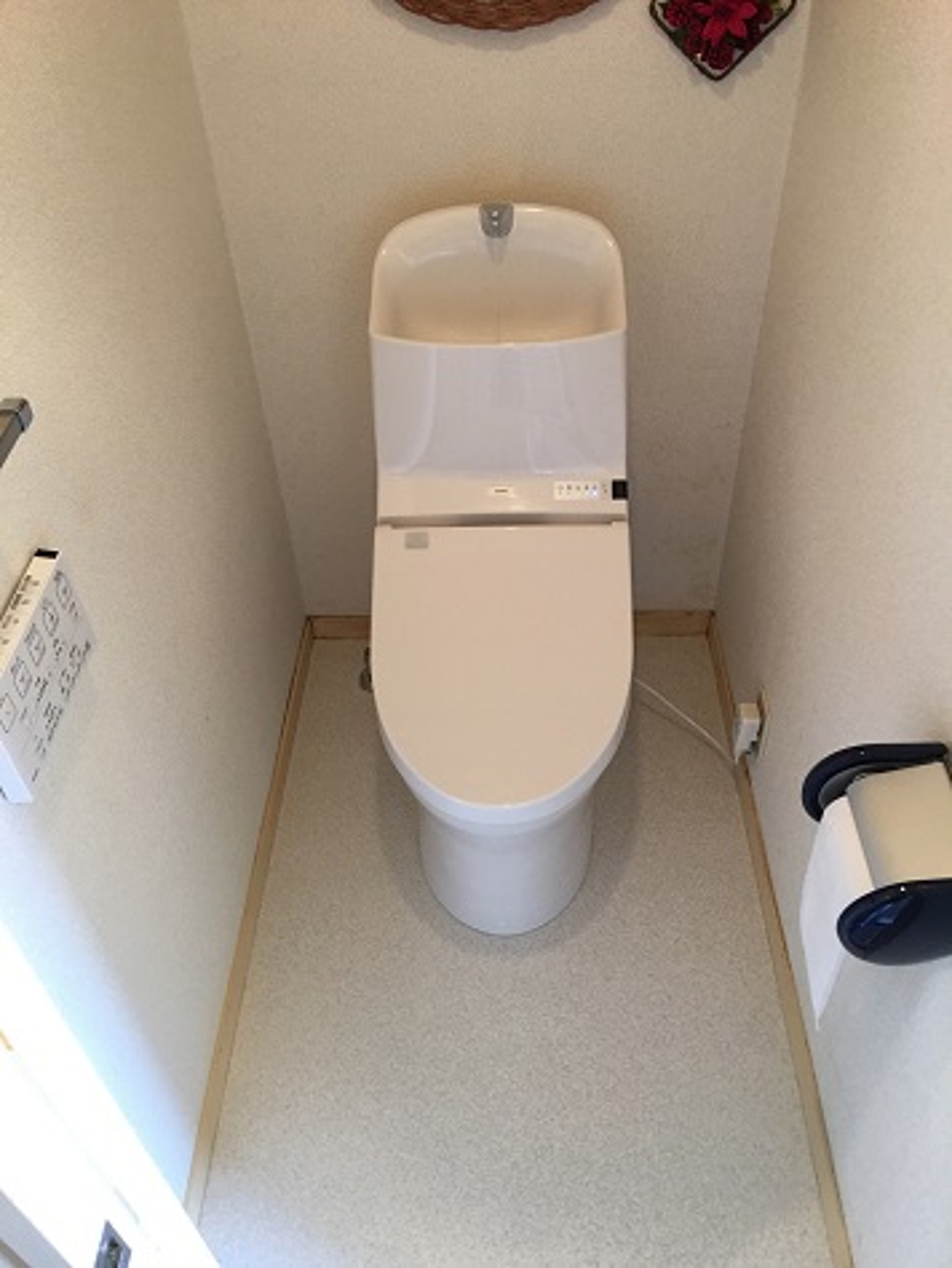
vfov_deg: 61.6
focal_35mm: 29
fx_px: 1062
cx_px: 476
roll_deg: +1.5
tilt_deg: -42.3
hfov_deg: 48.3
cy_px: 634
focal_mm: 4.15
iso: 50
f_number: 2.2
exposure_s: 1/15
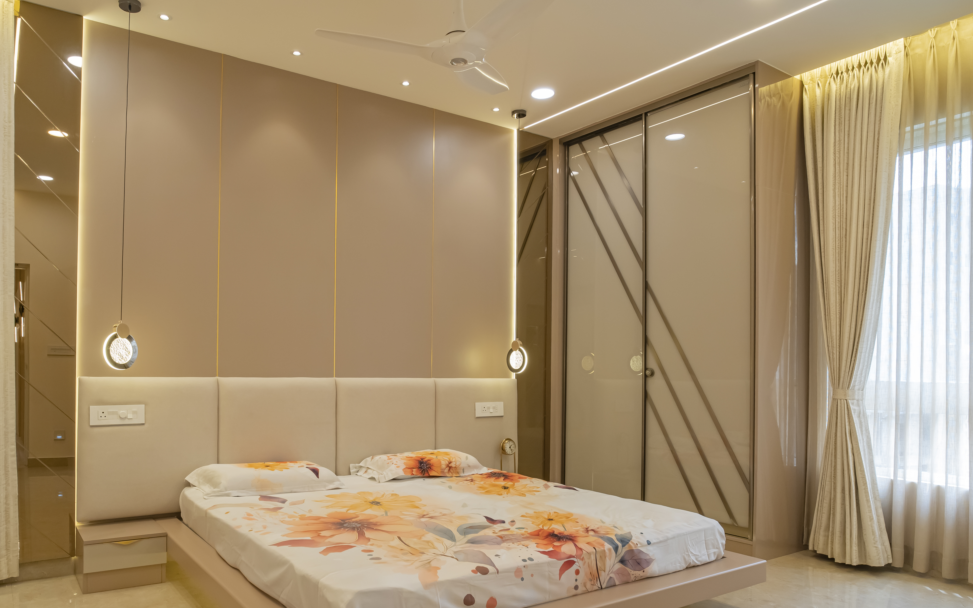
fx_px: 636
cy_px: 402
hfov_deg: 74.4
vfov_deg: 50.2
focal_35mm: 24
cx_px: 422
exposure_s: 1/125
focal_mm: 18
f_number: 6.3
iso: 1000
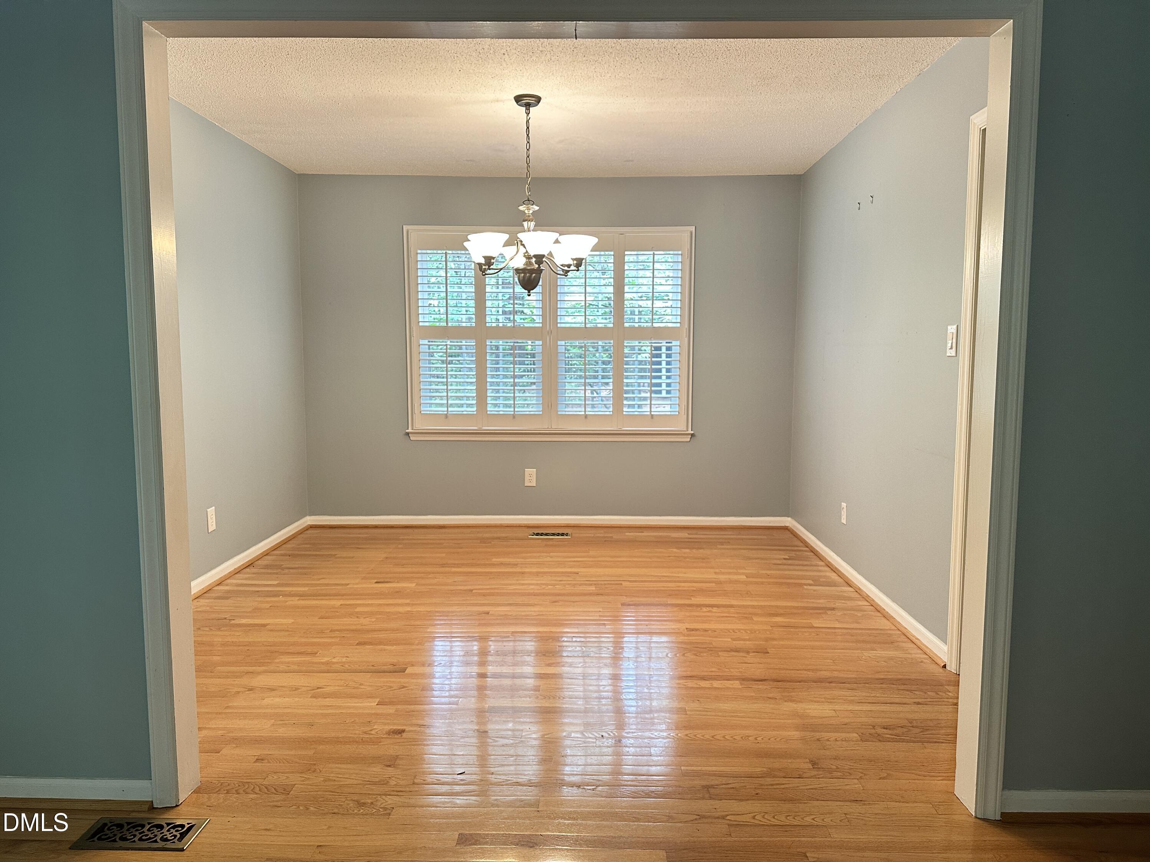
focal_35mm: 24
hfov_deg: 71.6
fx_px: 797
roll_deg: +0.1
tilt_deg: -5.5
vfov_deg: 56.8
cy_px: 431
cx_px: 575
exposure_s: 1/60
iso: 200
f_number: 1.78
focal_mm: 6.86
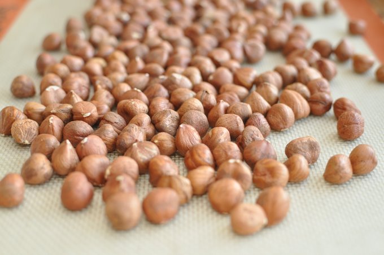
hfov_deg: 37.9
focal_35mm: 52
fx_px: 559
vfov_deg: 25.7
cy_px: 128
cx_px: 192
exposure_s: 1/60
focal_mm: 35
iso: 640
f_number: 3.2
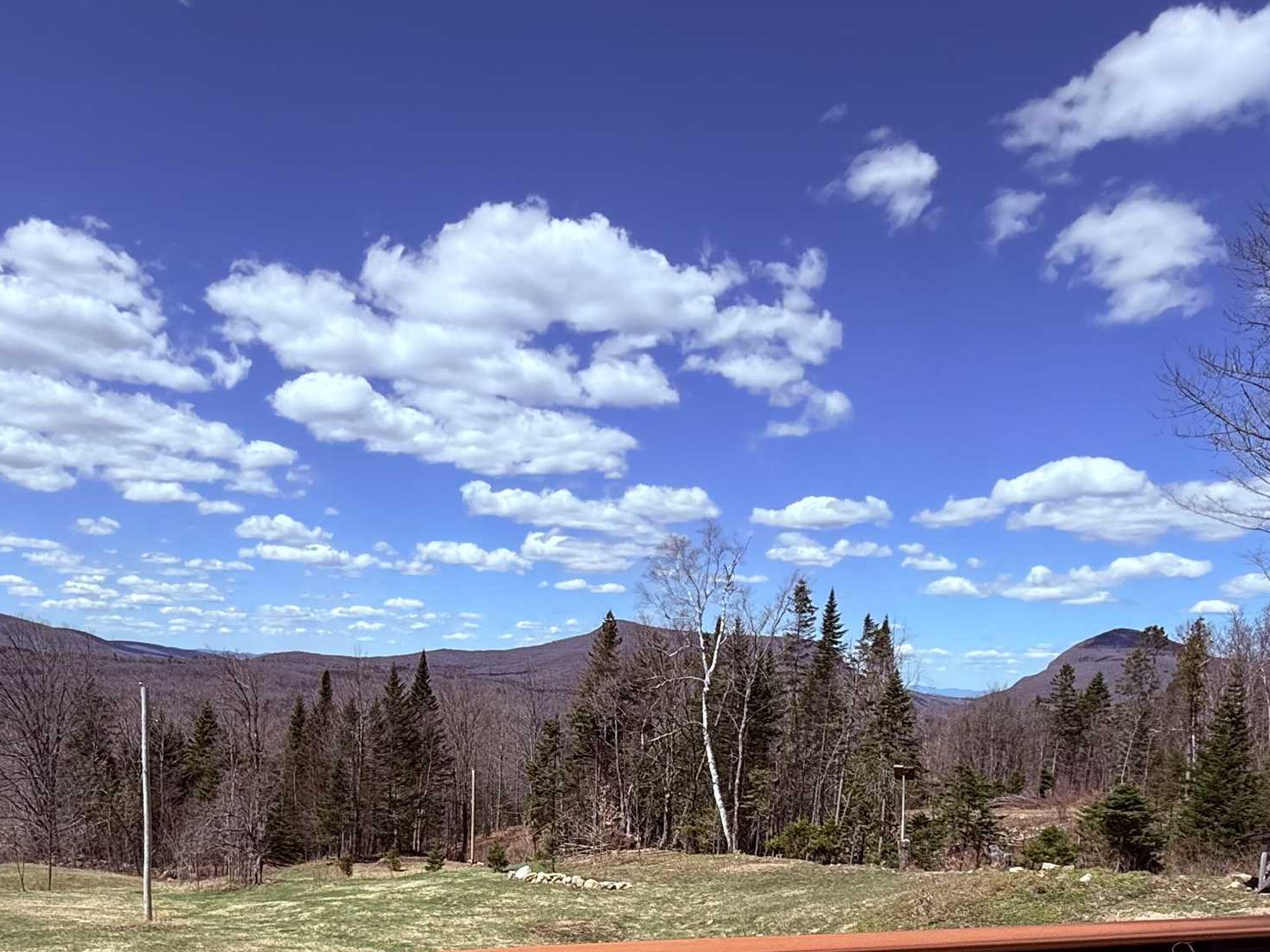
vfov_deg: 44.9
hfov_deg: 61.4
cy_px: 809
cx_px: 551
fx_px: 1064
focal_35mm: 29
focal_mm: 2.22
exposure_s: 1/2410
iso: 50
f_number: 2.2
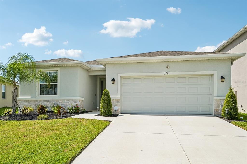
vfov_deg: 59.5
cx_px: 124
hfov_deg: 81.2
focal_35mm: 21
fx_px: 144
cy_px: 82
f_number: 8
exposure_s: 1/2500
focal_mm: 21
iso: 400
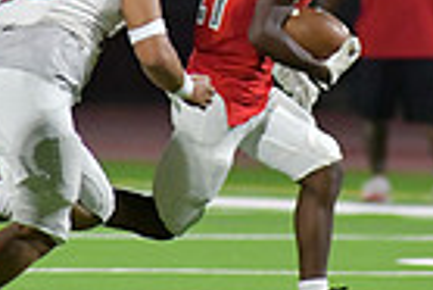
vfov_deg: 1.1
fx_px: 15110
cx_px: 209
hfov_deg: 1.6
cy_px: -30
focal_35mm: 1255
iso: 7200
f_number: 4
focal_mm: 300
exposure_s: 1/1250
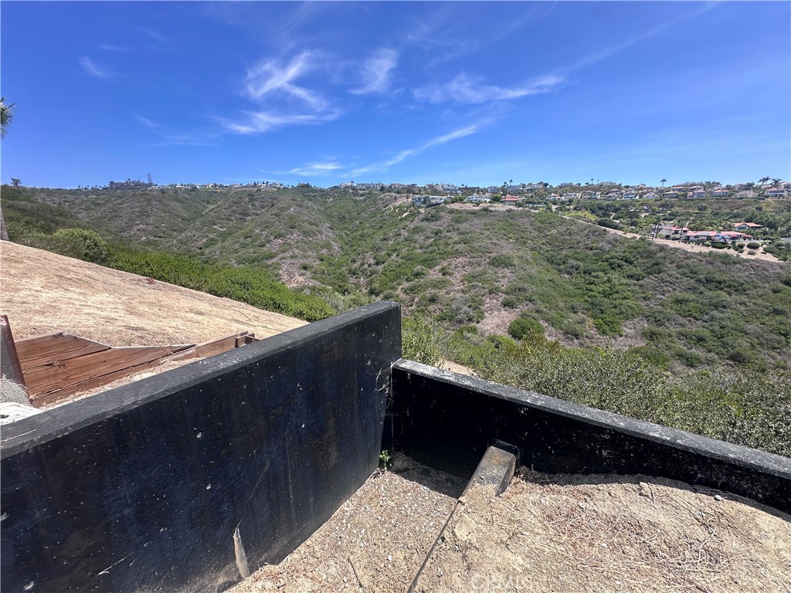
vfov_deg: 85.7
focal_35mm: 14
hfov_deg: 102.1
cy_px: 296
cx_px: 396
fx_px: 320
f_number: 2.2
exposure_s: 1/831
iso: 40
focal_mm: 2.22
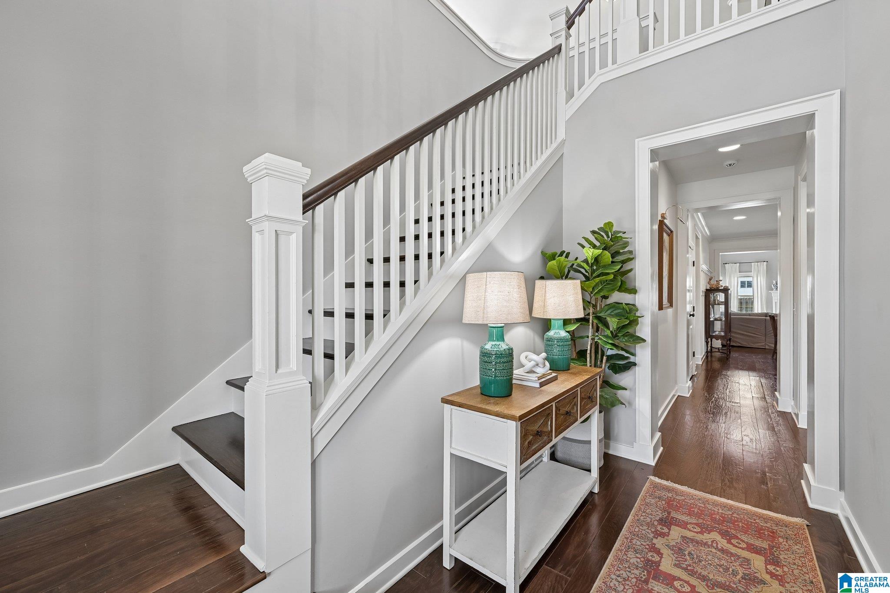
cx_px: 445
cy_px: 296
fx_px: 346
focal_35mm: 14
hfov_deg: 104.3
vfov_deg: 81.2
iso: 400
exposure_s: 1/15
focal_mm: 14
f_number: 8
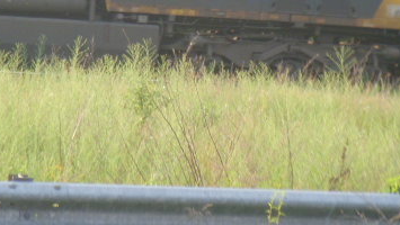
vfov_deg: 5.4
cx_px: 163
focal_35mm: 224
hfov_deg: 9.6
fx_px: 2377
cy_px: -36
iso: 125
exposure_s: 1/100
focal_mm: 18.9
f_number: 4.2
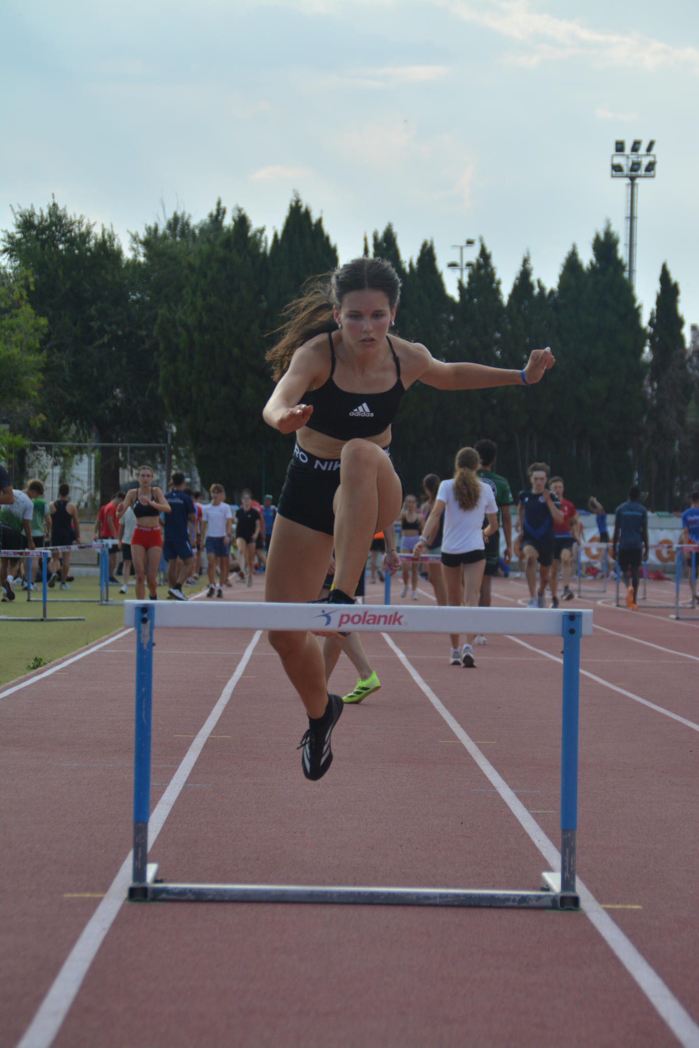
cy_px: 524
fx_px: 4282
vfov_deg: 14.0
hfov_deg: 9.3
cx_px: 350
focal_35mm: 147
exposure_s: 1/1600
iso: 400
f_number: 6.3
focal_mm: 98
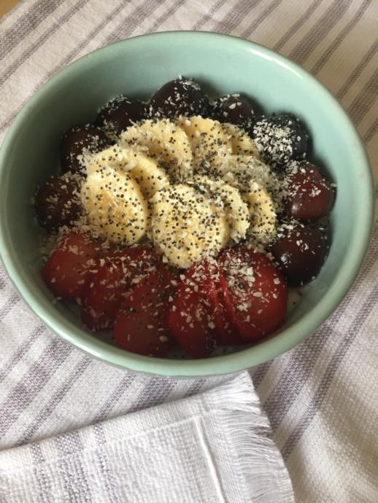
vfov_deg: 61.6
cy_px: 252
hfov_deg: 48.3
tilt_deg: -70.1
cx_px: 189
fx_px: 422
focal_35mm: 29
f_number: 2.2
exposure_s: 1/33
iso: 125
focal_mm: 4.15
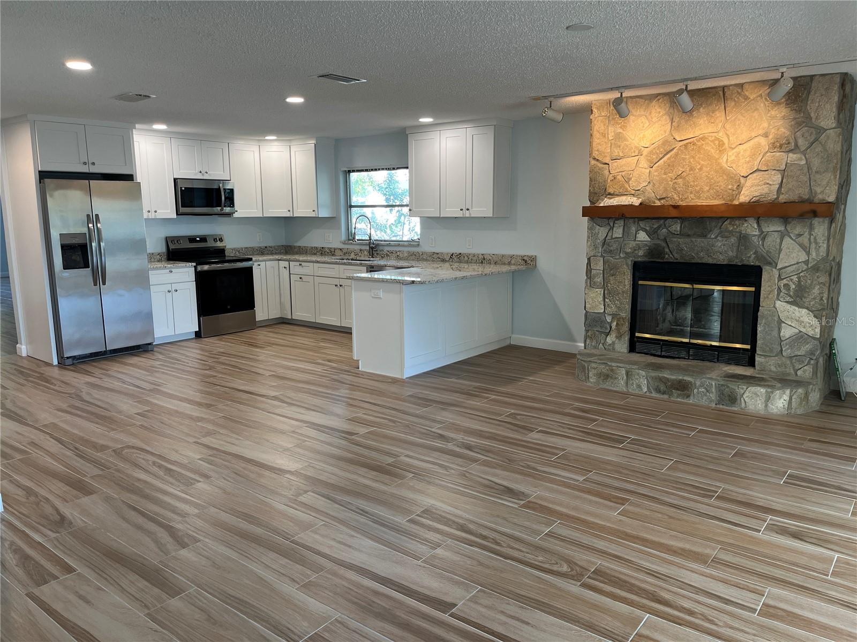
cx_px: 428
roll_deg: +0.7
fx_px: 644
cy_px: 321
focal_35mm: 26
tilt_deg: -10.1
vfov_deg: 53.1
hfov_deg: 67.3
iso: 125
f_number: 1.6
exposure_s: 1/120
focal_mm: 5.1
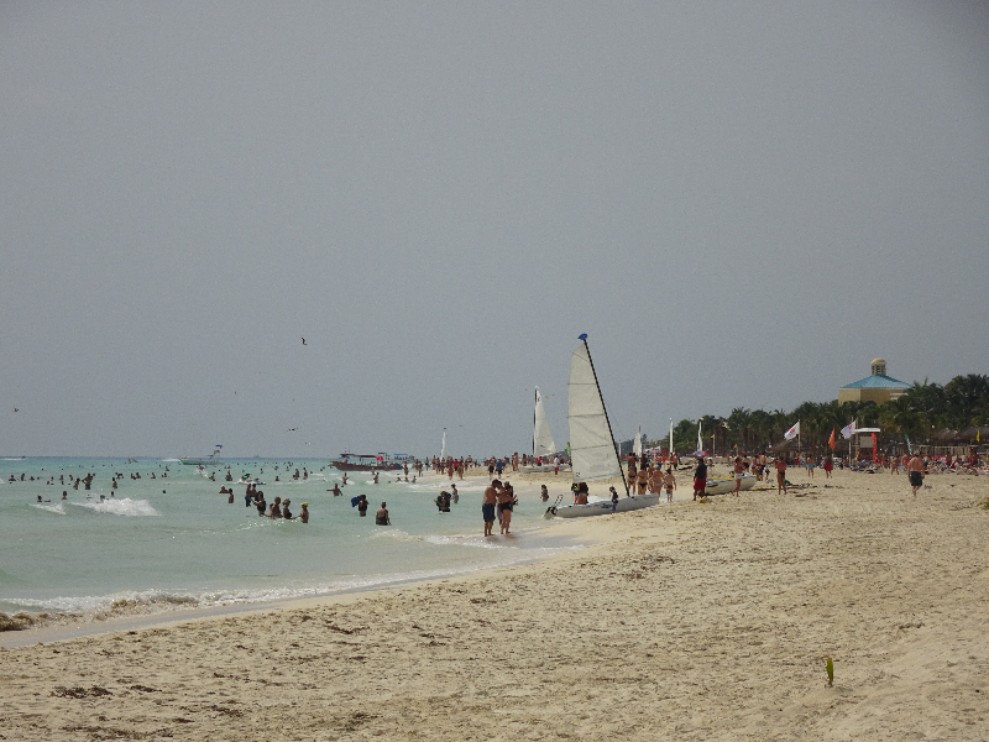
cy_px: 371
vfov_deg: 9.1
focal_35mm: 163
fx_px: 4657
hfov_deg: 12.1
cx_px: 494
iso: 80
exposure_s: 1/1250
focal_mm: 27.93
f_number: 5.6
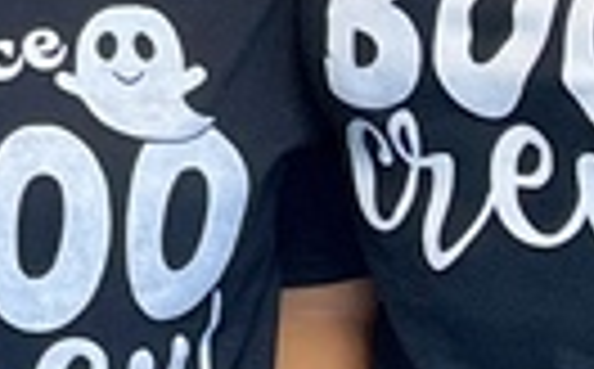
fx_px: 3458
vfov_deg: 6.1
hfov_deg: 8.7
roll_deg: -1.3
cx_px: -922
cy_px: -22
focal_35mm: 214
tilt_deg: -10.6
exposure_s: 1/60
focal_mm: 5.1
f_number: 1.6
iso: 100
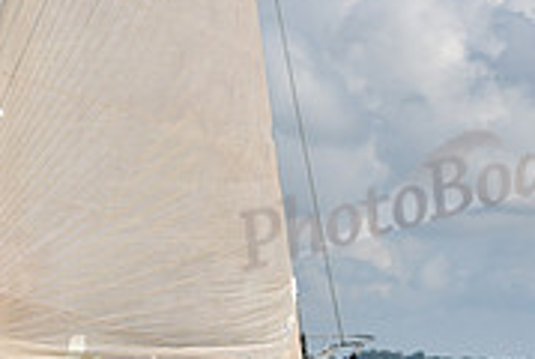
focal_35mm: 265
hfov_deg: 7.7
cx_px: 87
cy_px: 390
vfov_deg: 5.2
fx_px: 3945
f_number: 6.3
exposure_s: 1/2500
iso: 320
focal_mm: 82
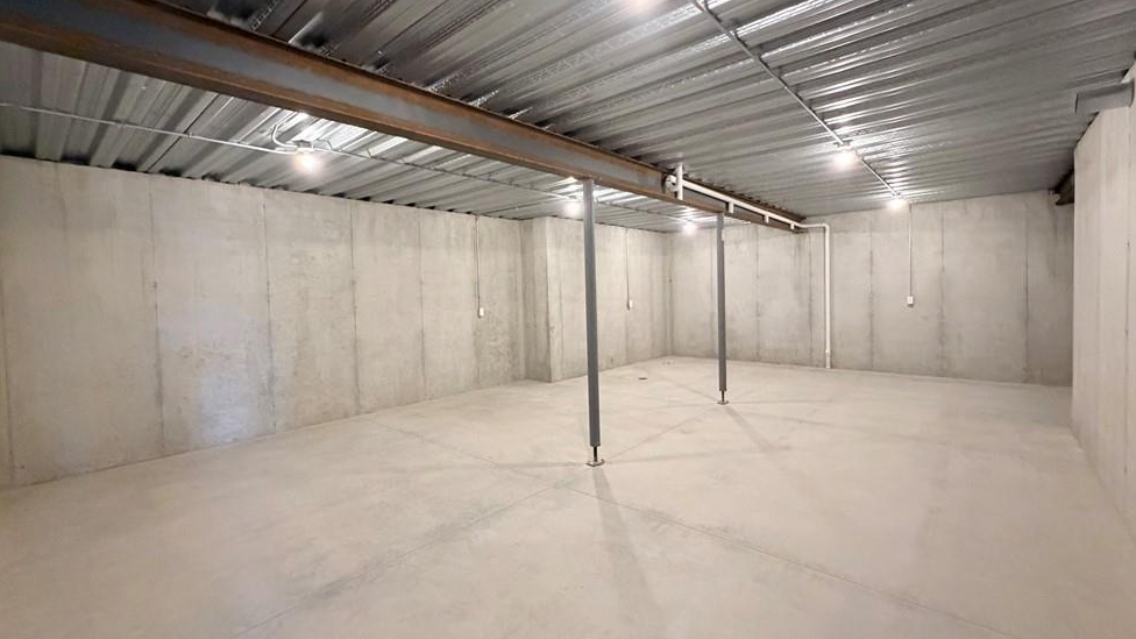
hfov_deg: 99.4
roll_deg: +1.7
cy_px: 303
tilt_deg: -1.7
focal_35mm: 16
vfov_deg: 67.0
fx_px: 482
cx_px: 574
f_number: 2.2
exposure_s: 1/60
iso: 1000
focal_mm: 2.22
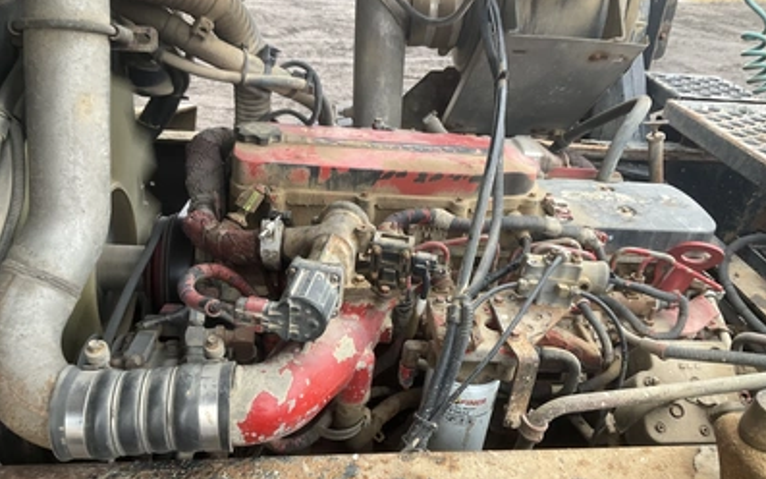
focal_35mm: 31
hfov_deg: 61.2
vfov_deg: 40.4
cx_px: 384
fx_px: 647
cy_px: 284
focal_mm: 3
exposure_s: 1/122
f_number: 1.8
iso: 40
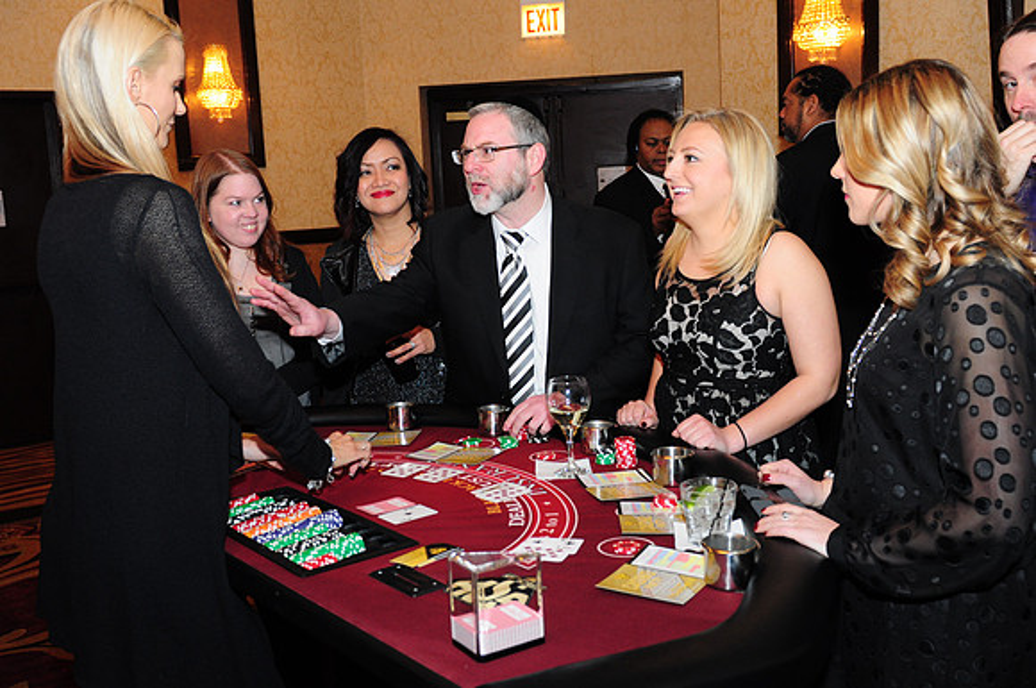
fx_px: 1035
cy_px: 344
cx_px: 518
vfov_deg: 36.8
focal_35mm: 36
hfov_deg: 53.2
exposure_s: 1/60
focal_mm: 24
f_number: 4
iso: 800
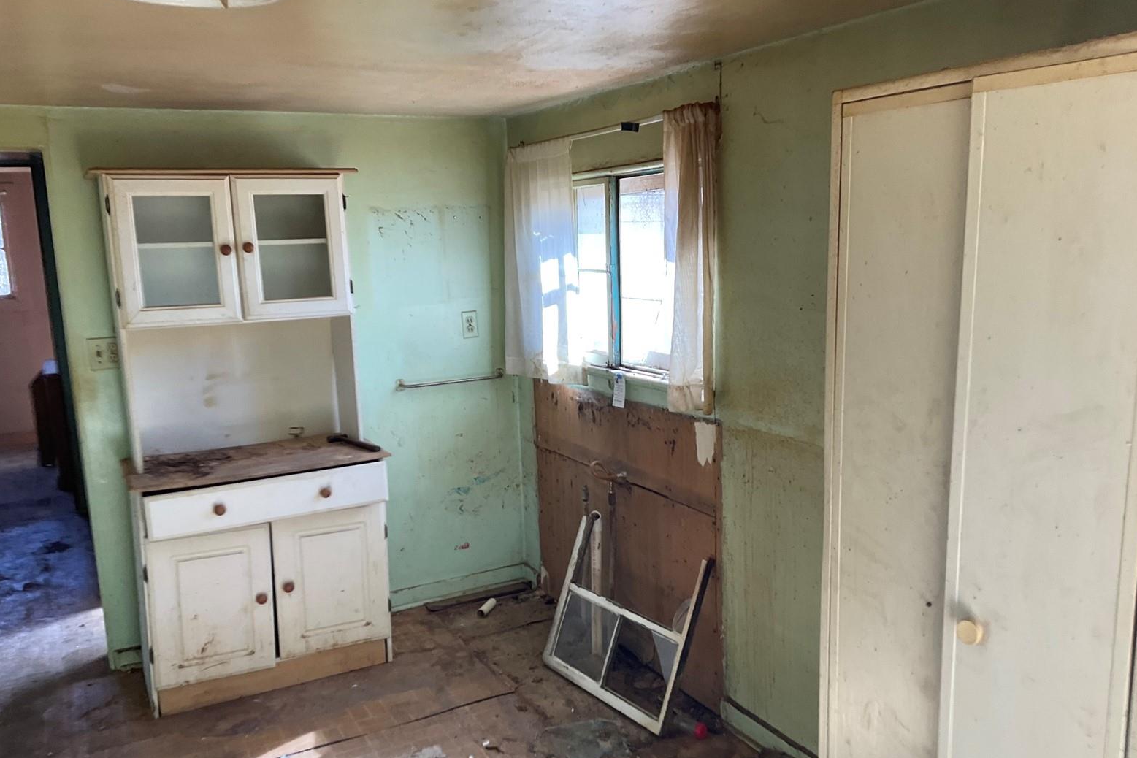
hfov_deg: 60.3
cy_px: 409
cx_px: 571
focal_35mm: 31
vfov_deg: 42.3
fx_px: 979
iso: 50
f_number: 1.8
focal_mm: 3
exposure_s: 1/120
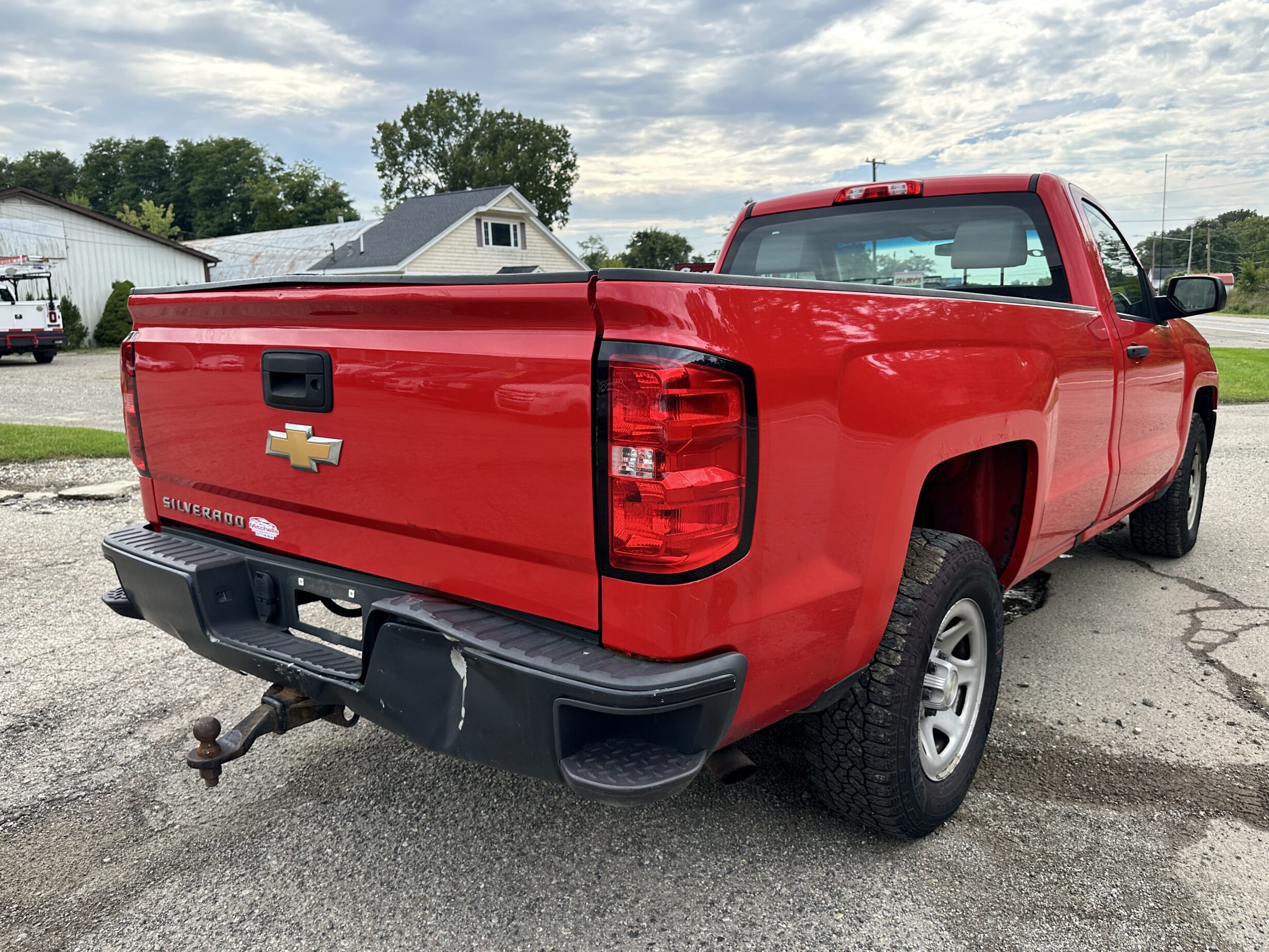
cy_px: 476
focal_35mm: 25
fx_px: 916
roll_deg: +0.7
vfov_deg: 54.9
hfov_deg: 69.4
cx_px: 648
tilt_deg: -9.4
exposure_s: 1/1241
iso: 80
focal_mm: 6.86
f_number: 1.78
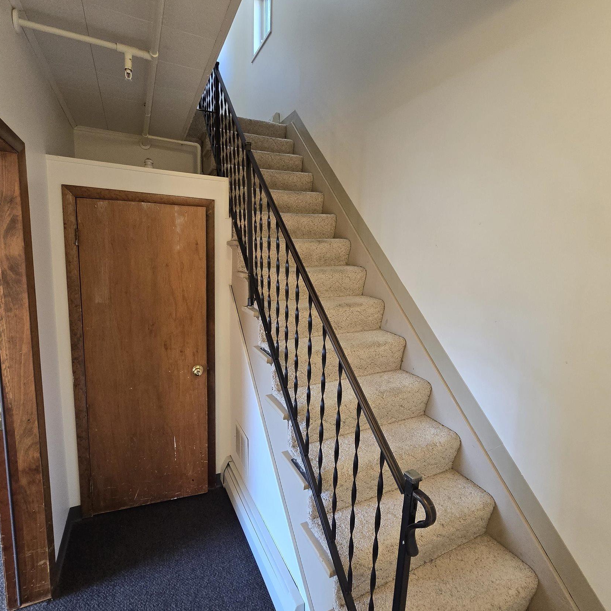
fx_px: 320
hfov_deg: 87.4
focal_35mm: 16
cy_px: 299
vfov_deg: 87.4
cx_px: 310
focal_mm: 2.2
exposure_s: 1/60
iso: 320
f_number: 2.2
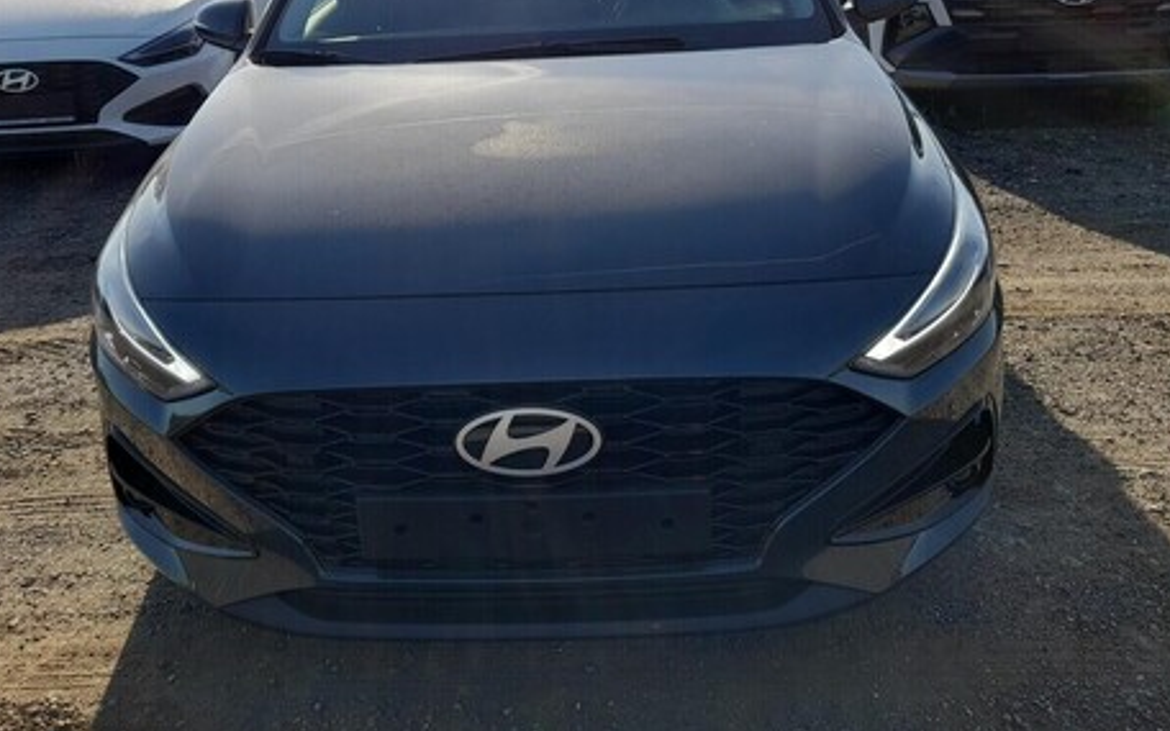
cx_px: 549
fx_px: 1020
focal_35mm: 32
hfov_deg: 59.6
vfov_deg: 38.8
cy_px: 224
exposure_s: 1/317
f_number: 2
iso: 20
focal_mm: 4.6
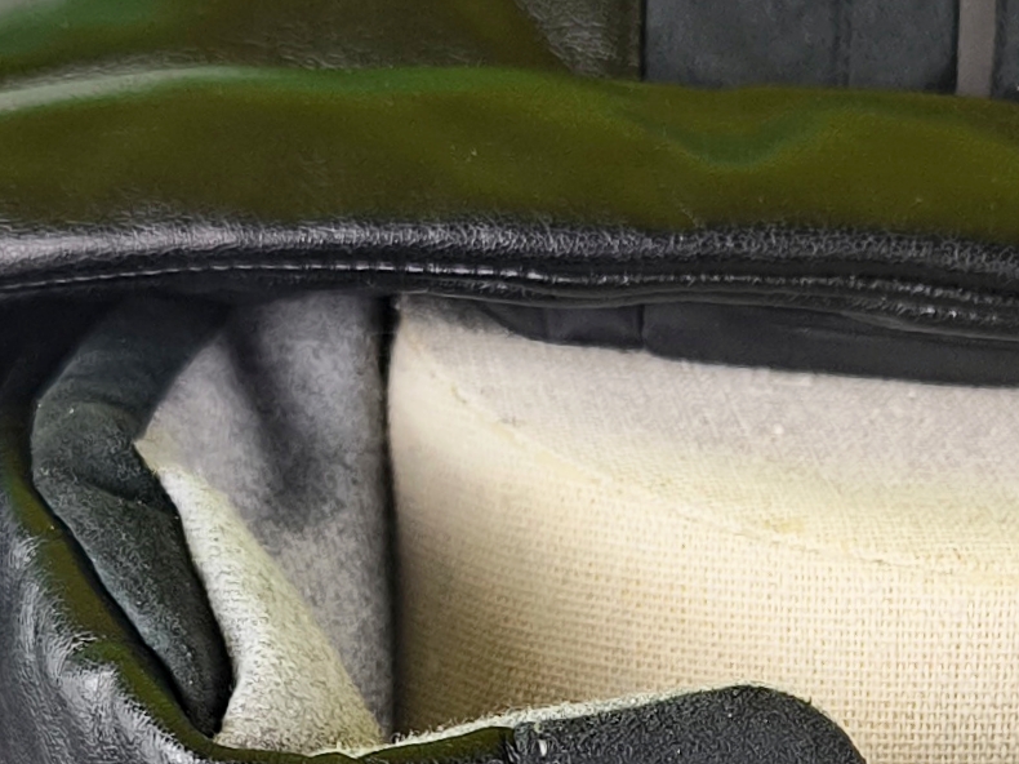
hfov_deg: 18.8
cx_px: 978
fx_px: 3002
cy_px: 1010
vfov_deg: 13.9
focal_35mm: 102
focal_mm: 6.92
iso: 160
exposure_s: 1/100
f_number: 1.9
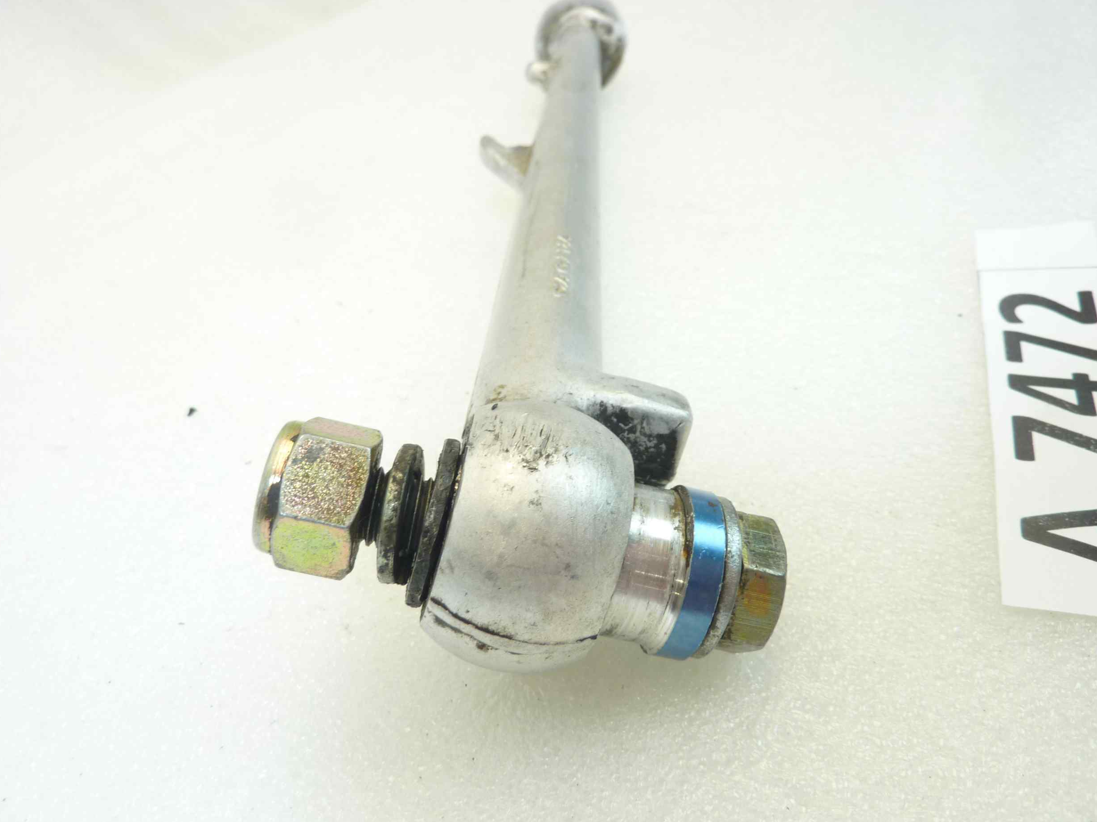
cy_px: 412
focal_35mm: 26
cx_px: 564
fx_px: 824
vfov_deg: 53.1
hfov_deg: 67.3
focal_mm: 4.1
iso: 80
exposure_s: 1/20
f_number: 3.3
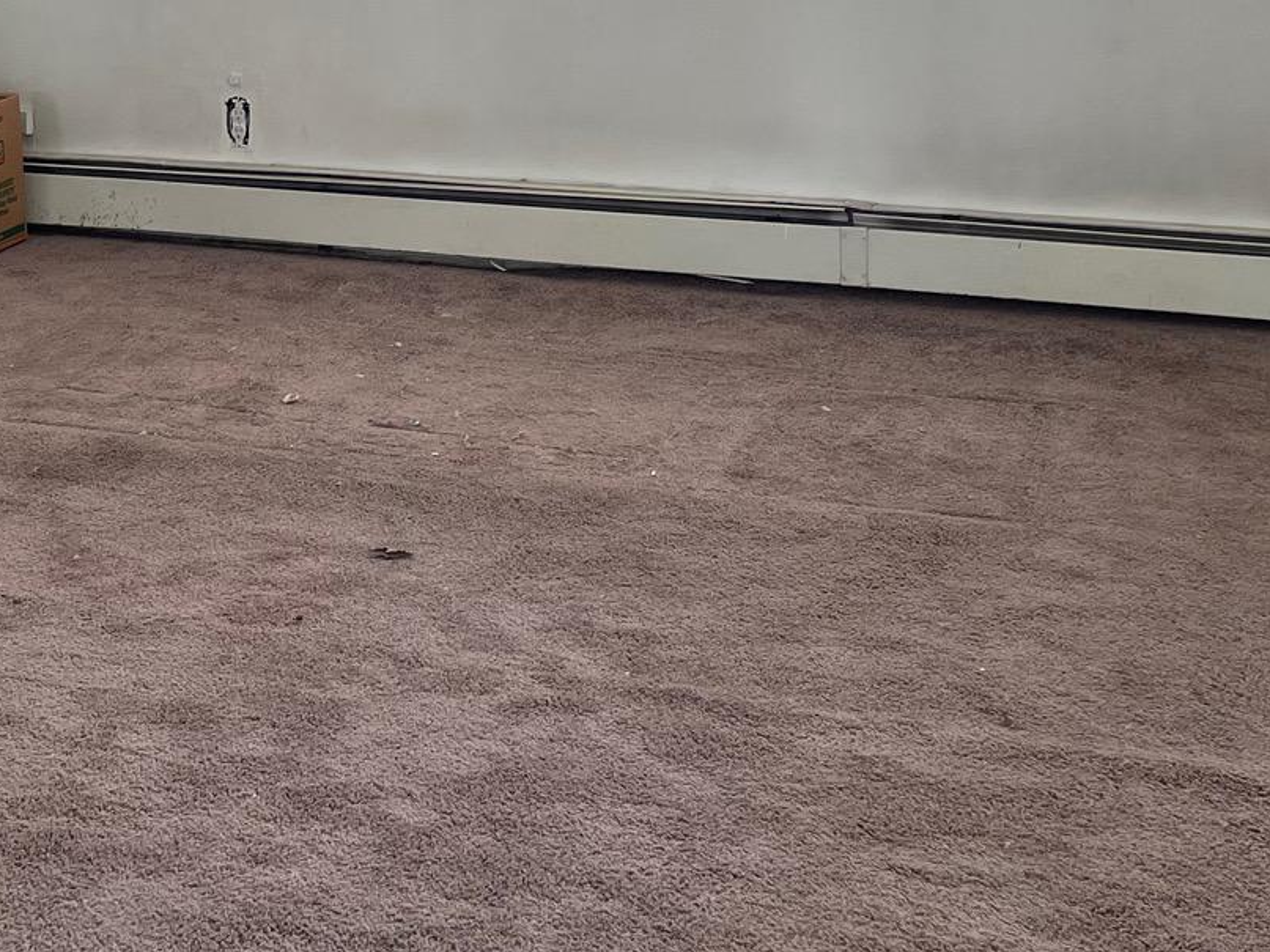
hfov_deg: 29.1
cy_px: 176
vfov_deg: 21.9
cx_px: 368
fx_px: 2421
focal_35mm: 66
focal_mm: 4.2
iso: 64
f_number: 1.6
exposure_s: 1/121
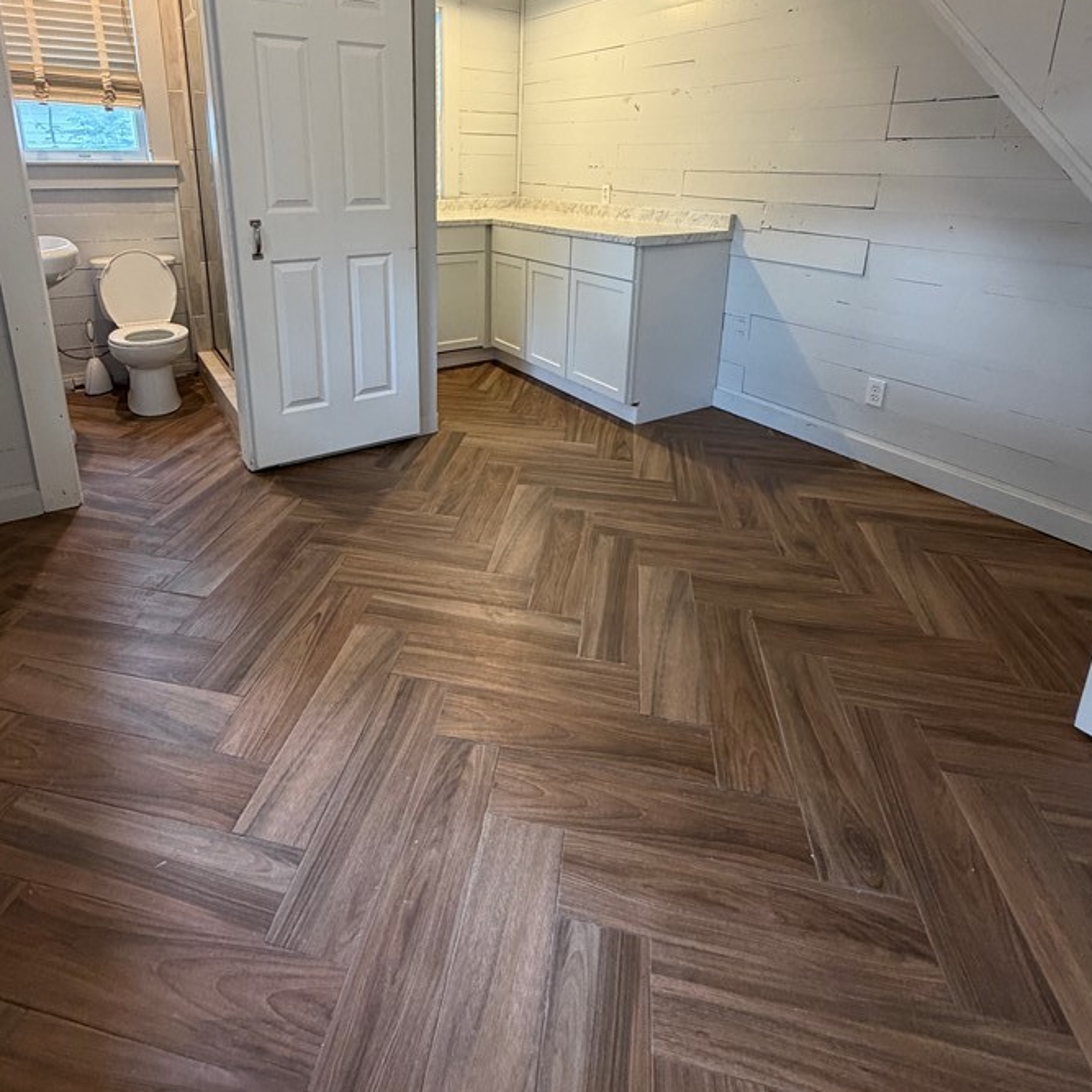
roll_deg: -0.5
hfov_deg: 77.4
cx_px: 485
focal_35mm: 19
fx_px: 678
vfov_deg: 74.8
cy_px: 349
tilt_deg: -16.1
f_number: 2.2
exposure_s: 1/60
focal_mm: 2.22
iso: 320
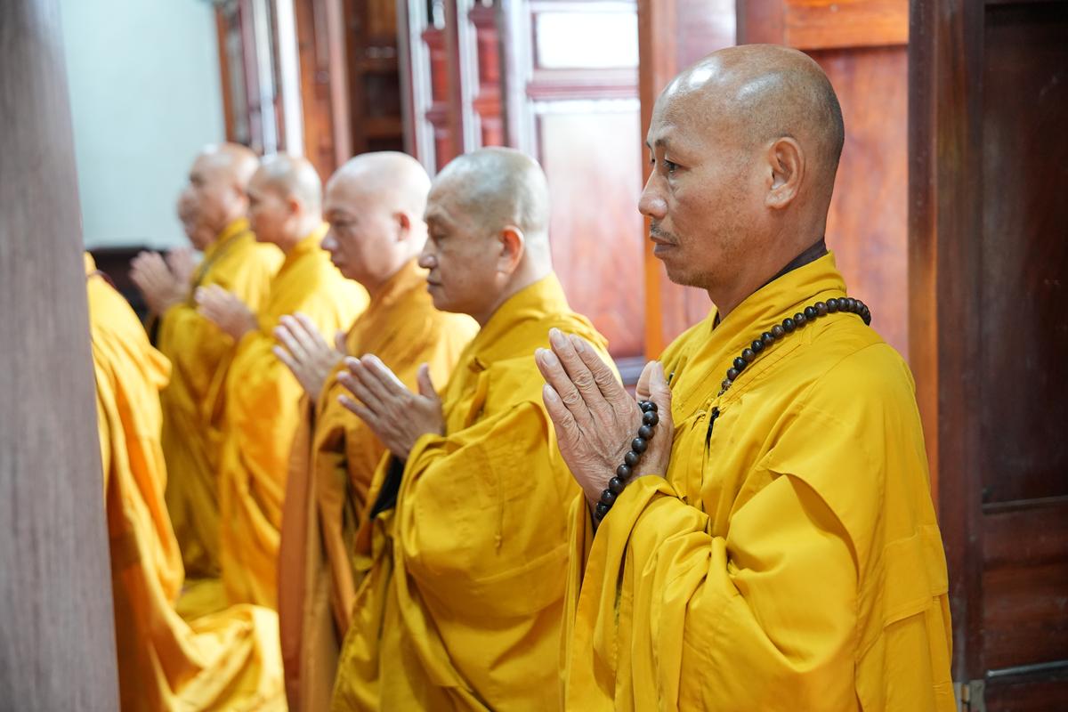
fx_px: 1335
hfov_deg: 43.6
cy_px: 356
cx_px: 534
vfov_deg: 29.9
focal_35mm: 45
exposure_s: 1/125
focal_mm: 45
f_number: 2.8
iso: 3200
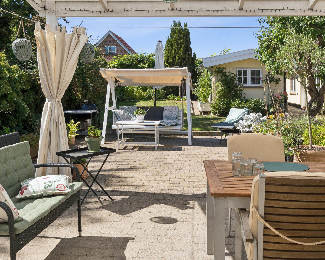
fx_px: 338
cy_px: 110
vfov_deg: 41.9
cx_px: 168
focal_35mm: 35
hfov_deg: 51.3
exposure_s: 1/1000
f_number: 7.1
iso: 400
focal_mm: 15.4
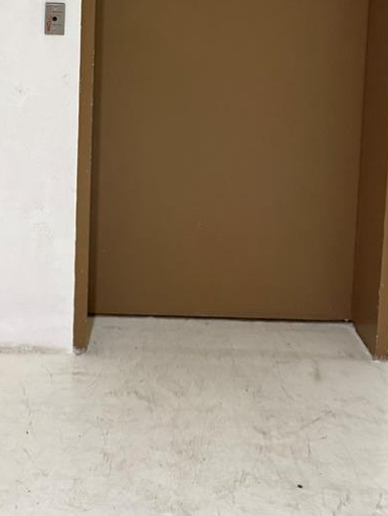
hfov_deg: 25.5
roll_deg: -1.4
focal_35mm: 56
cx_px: 56
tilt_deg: -5.1
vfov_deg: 32.1
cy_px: 21
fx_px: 836
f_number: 1.78
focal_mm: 6.76
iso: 500
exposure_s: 1/60
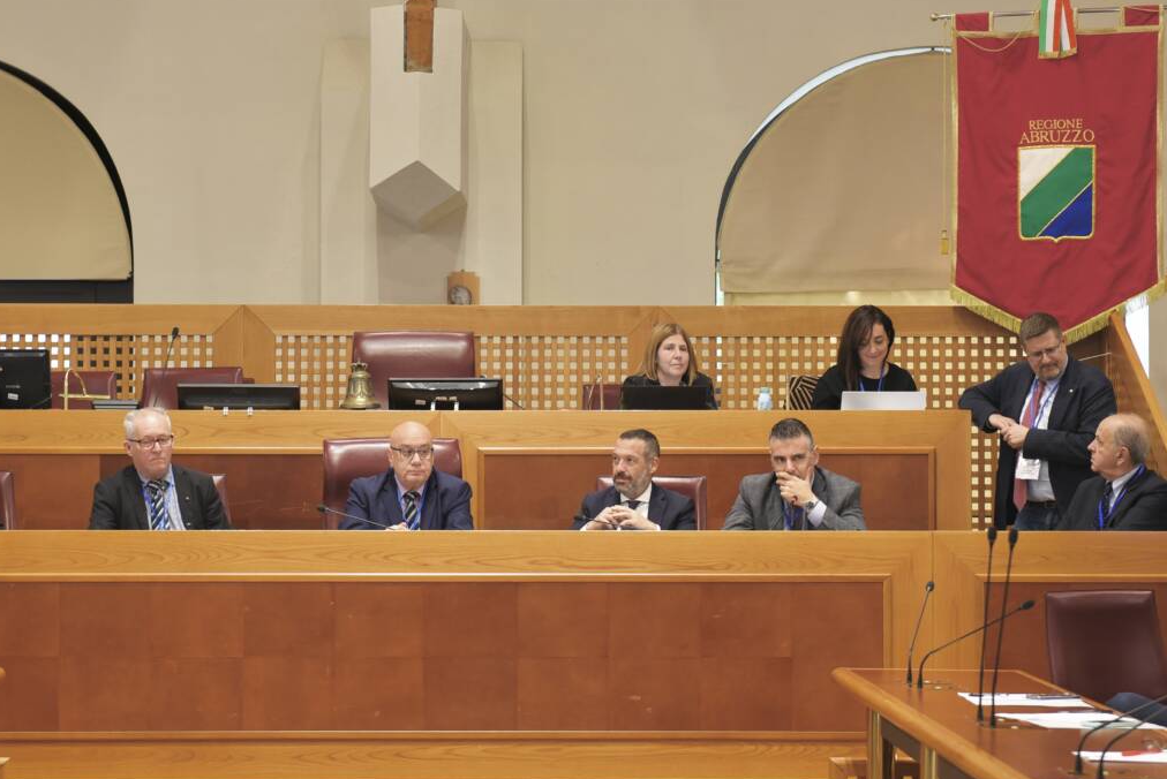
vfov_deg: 16.5
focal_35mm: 83
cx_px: 495
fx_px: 2692
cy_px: 361
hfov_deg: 24.4
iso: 1000
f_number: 3.2
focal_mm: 70
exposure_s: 1/125
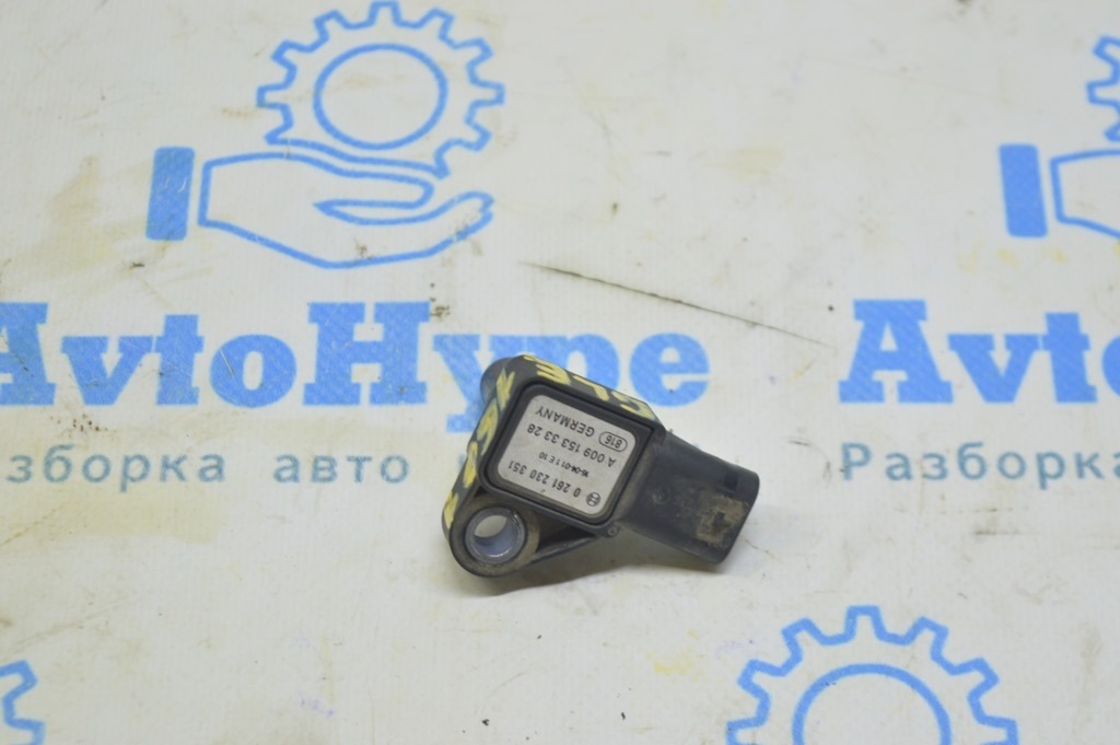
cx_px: 560
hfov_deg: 24.6
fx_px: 2565
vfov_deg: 16.5
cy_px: 372
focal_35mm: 82
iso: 400
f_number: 5.6
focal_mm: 55
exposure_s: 1/20
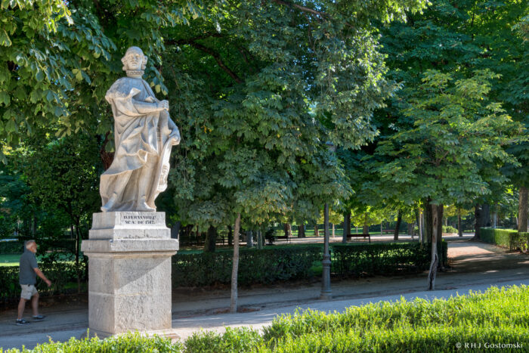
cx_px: 264
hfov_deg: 36.2
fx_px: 808
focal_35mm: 55
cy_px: 176
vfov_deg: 24.6
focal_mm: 55
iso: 160
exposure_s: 1/60
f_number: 11
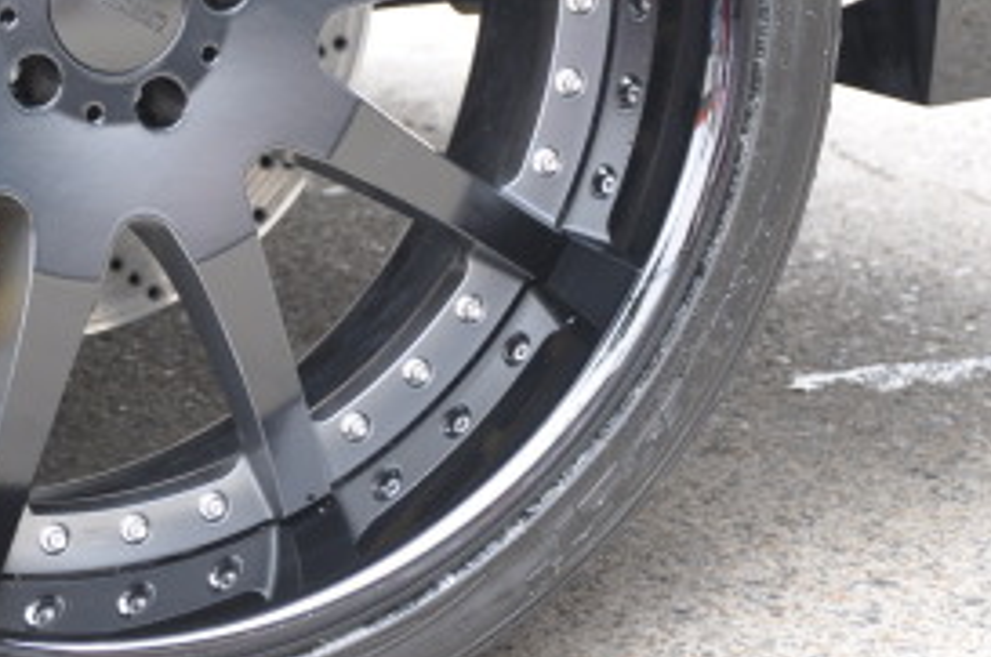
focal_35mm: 129
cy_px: 53
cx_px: 109
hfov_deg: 15.7
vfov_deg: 10.5
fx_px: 3545
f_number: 5.6
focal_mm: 40
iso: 400
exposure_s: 1/30
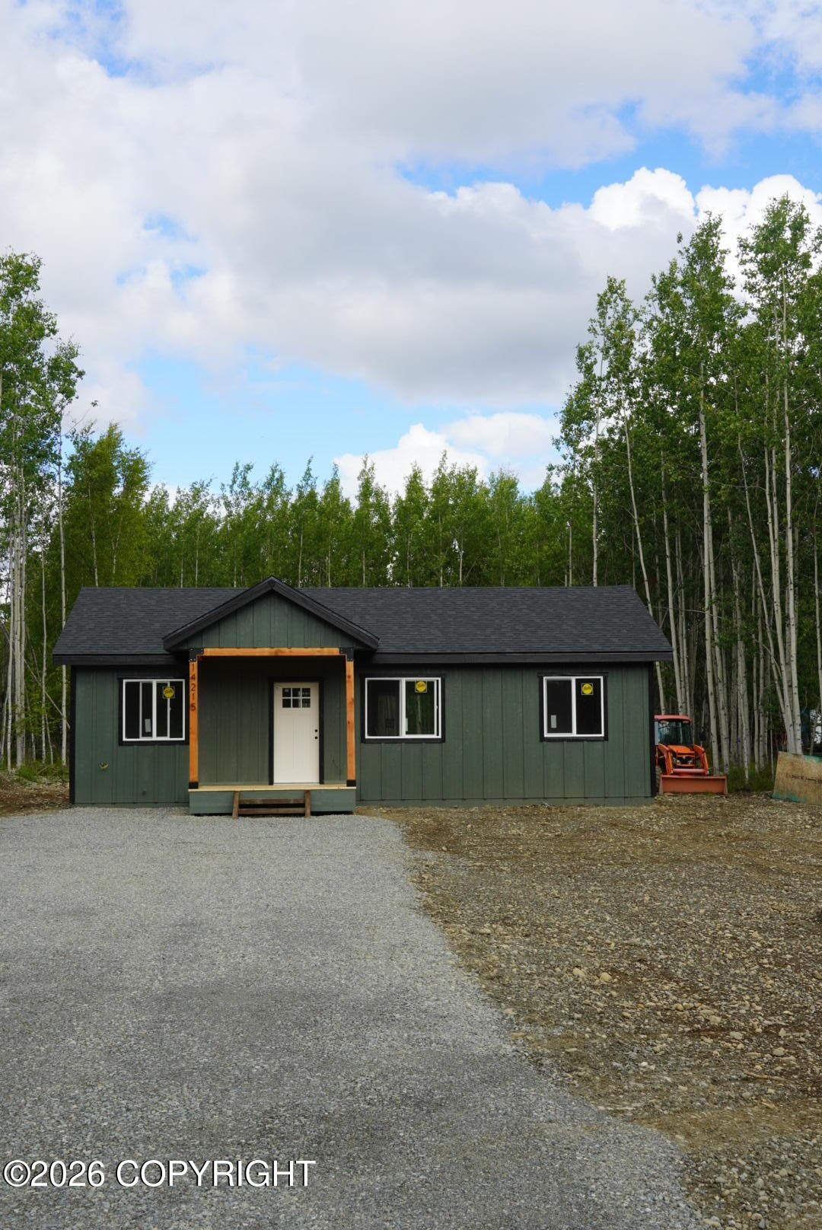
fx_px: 1590
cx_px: 411
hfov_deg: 29.0
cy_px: 615
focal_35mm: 46
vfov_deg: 42.3
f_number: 10
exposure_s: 1/125
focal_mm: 31
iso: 100
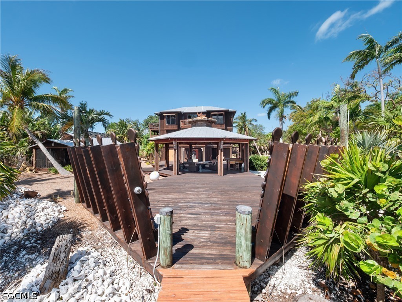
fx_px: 163
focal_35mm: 14
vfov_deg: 85.7
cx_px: 201
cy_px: 151
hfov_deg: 102.1
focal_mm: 7
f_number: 7.1
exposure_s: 1/200
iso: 200
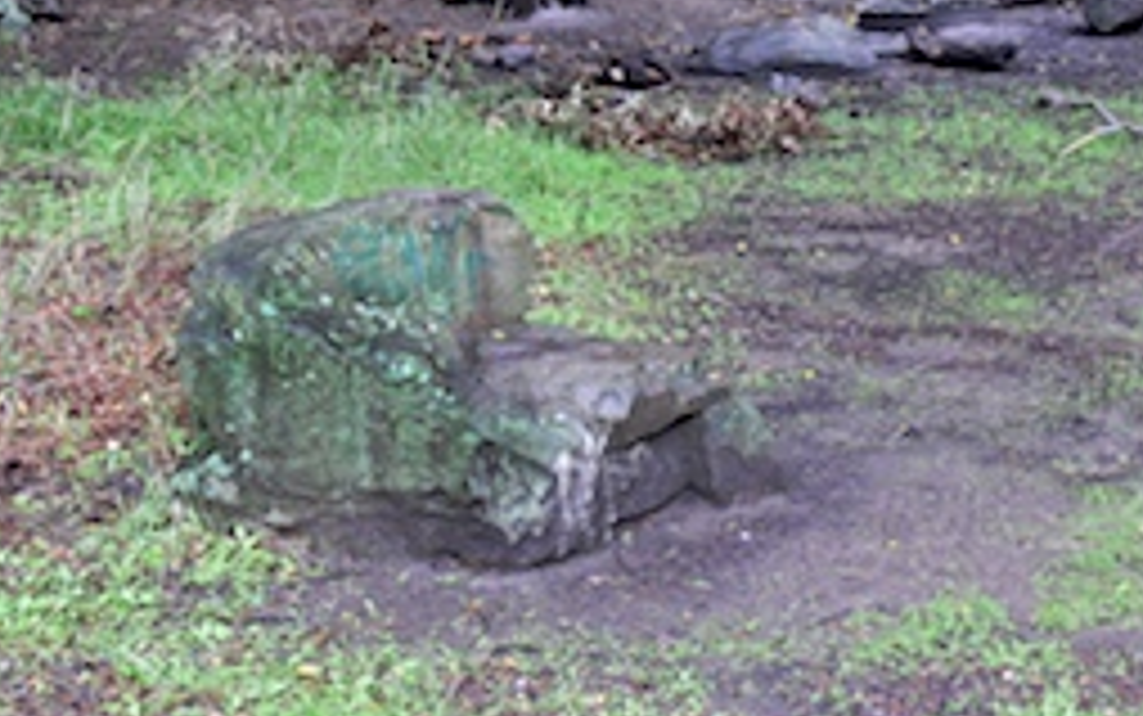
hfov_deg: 25.8
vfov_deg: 16.2
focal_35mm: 80
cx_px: 621
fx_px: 2493
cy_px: 99
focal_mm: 10.2
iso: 200
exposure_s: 1/30
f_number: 3.2
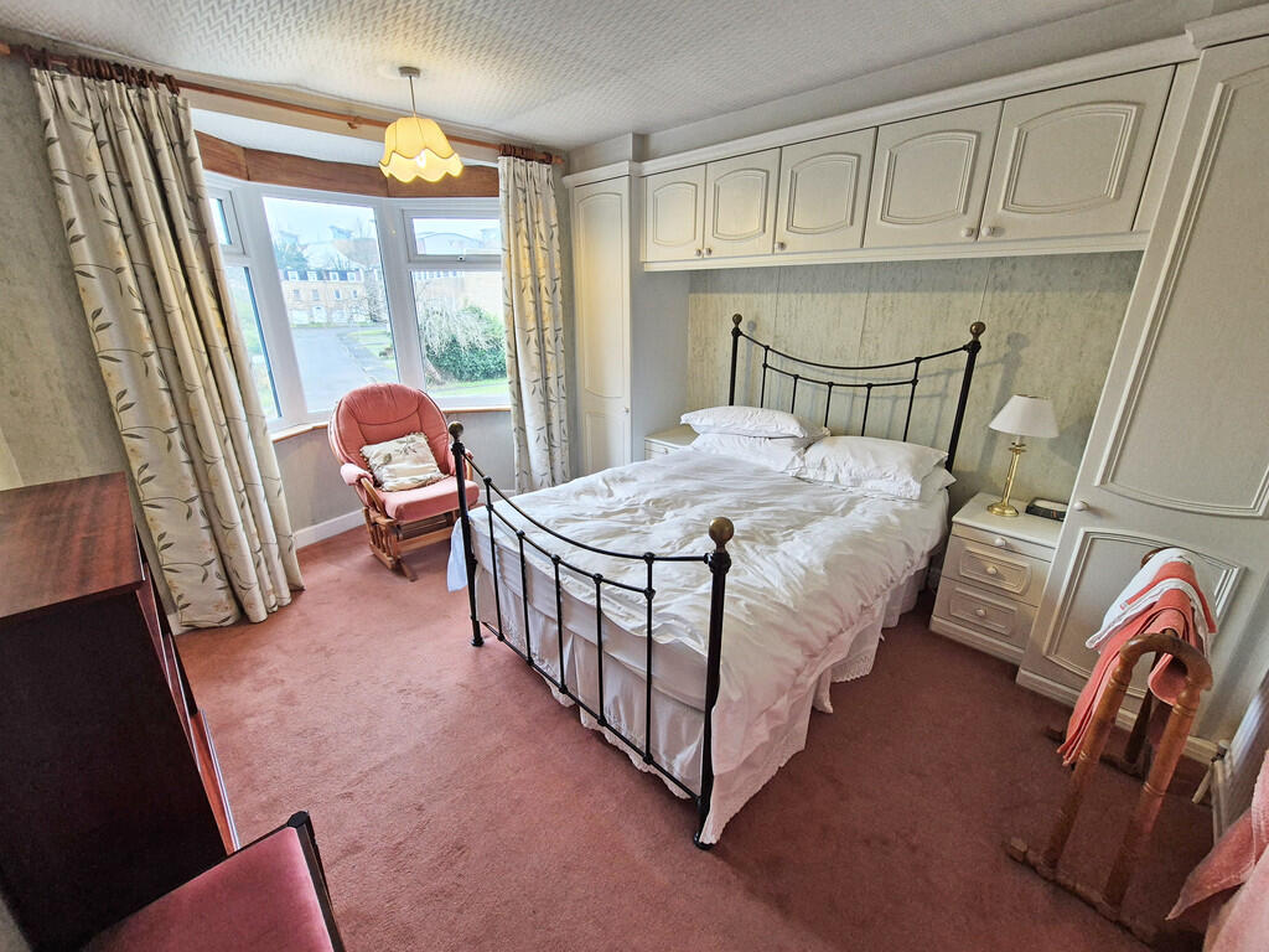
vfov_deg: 89.9
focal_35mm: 13
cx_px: 634
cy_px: 476
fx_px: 477
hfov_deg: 106.2
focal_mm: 2.2
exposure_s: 1/50
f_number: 2.2
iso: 250
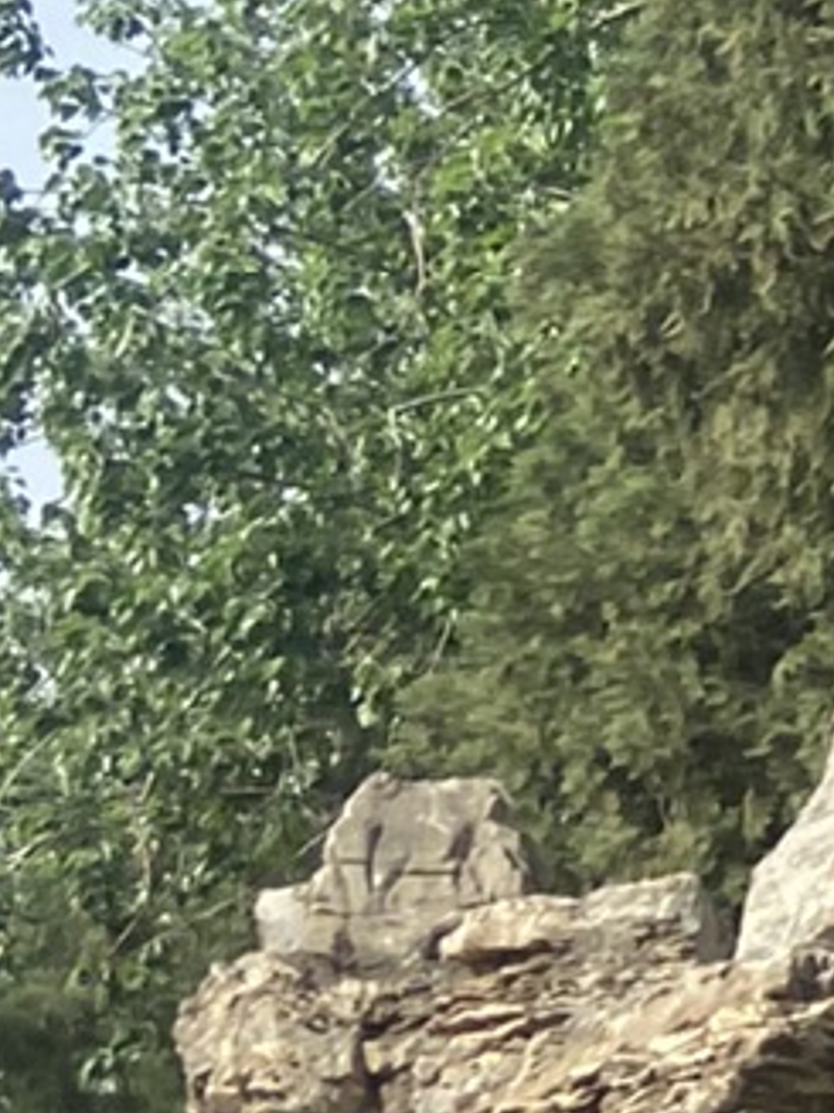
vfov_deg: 12.4
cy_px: 218
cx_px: 2451
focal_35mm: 159
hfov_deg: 8.1
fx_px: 5111
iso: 32
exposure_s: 1/1585
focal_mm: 4.25
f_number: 1.8
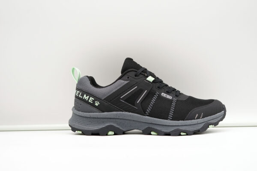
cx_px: 128
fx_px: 357
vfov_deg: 27.0
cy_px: 86
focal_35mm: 50
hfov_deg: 39.6
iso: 800
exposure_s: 1/125
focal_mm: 50
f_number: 5.6
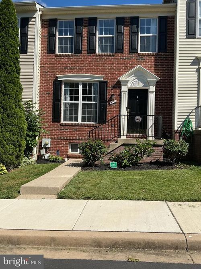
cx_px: 100
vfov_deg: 61.7
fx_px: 225
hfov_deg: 48.2
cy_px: 134
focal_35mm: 29
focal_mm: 3
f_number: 1.8
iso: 25
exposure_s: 1/2058
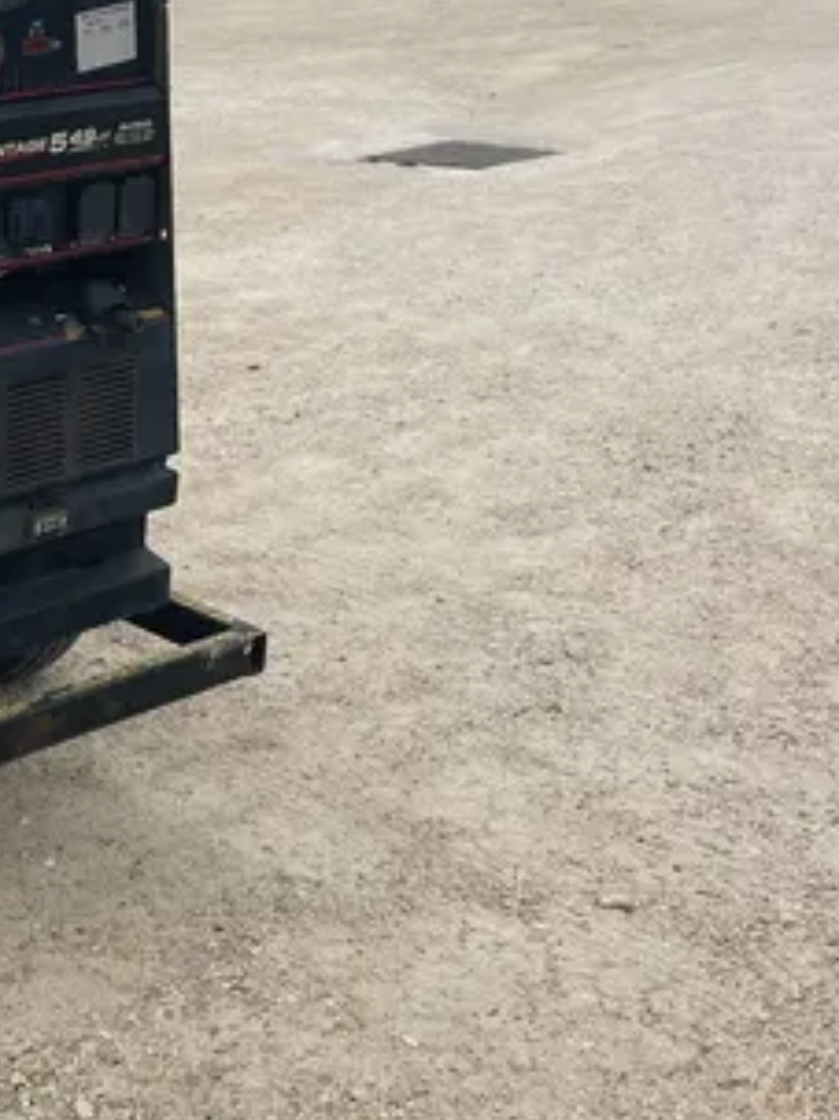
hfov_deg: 21.7
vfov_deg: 30.7
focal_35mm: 63
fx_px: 2037
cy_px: 608
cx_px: -144
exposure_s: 1/694
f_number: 1.6
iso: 50
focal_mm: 4.2
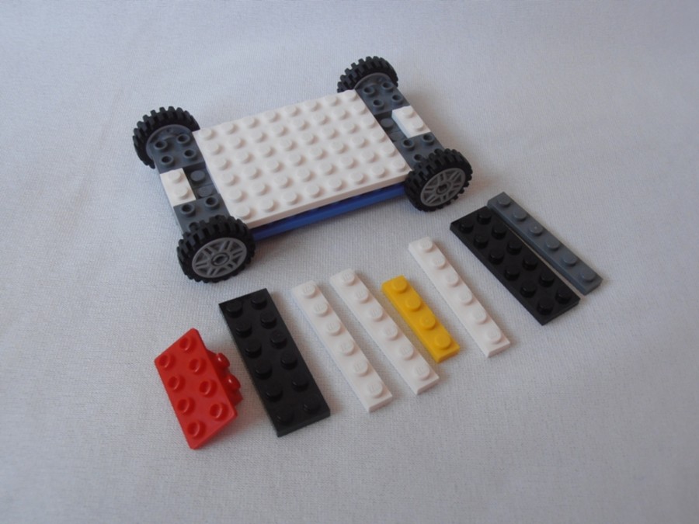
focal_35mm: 37
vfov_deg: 38.7
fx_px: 747
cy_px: 262
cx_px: 350
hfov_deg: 50.1
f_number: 3.9
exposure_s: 1/50
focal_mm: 6.61
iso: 80
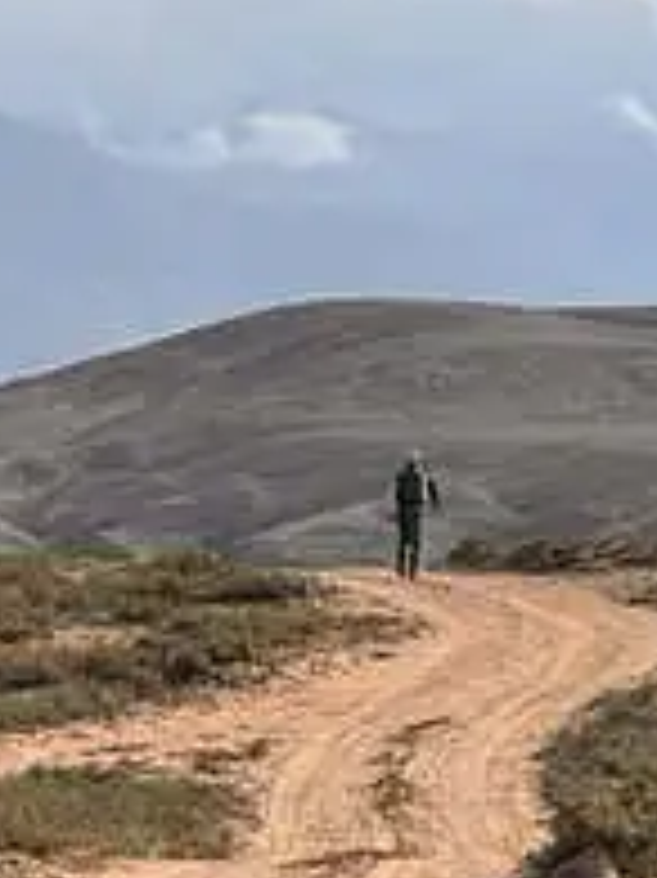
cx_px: -873
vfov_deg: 4.2
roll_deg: +0.4
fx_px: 12008
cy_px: 536
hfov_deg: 3.1
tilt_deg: +2.7
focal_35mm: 474
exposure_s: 1/874
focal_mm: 9
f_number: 2.8
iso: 25
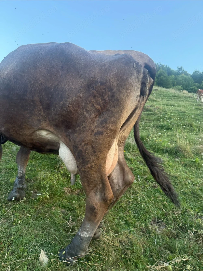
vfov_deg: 71.6
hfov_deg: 56.8
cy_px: 136
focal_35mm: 24
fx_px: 188
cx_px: 102
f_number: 1.78
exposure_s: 1/178
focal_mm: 6.76
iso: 160
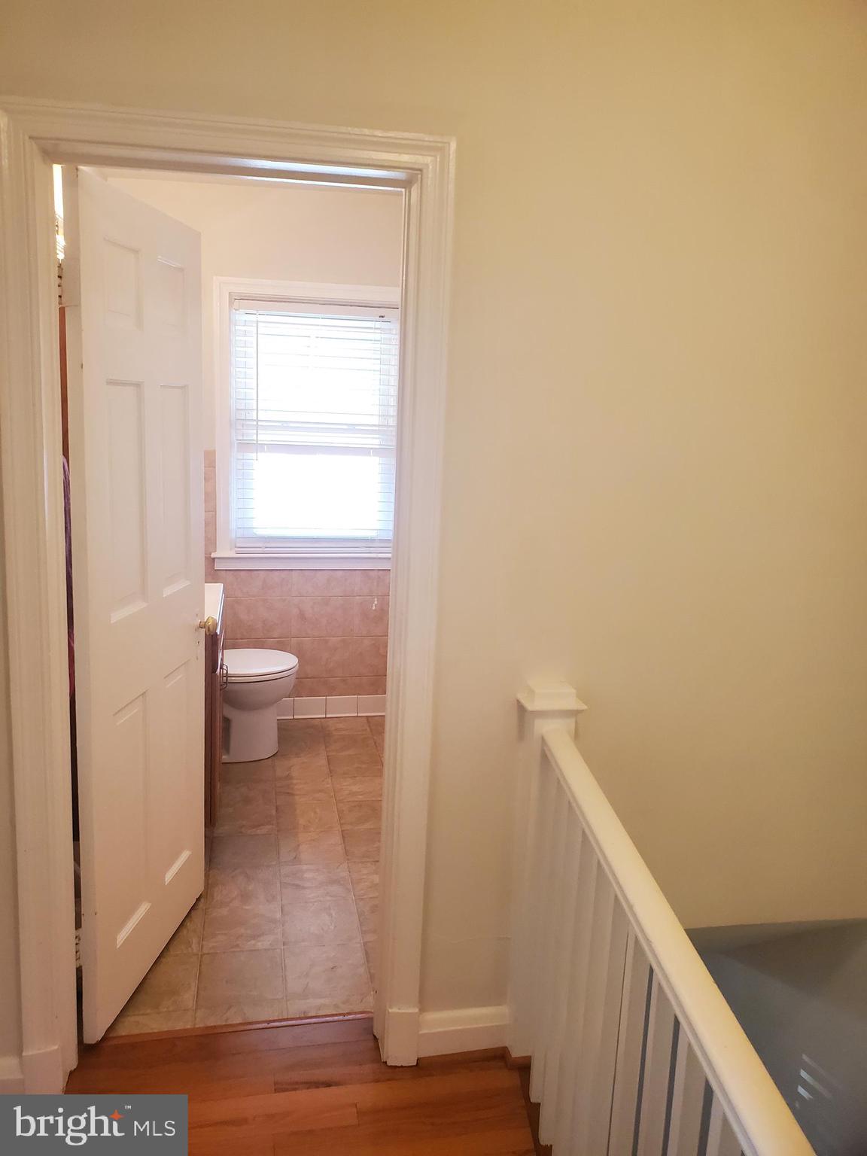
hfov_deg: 53.1
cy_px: 578
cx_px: 434
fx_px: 868
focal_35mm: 26
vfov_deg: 67.3
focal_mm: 4.3
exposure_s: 1/39
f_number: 2.4
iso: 250
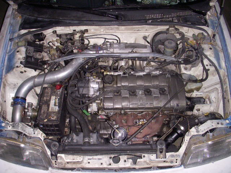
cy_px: 86
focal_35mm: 38
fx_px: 254
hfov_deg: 49.0
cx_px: 116
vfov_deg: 37.7
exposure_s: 1/60
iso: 200
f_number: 3.3
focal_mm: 6.3
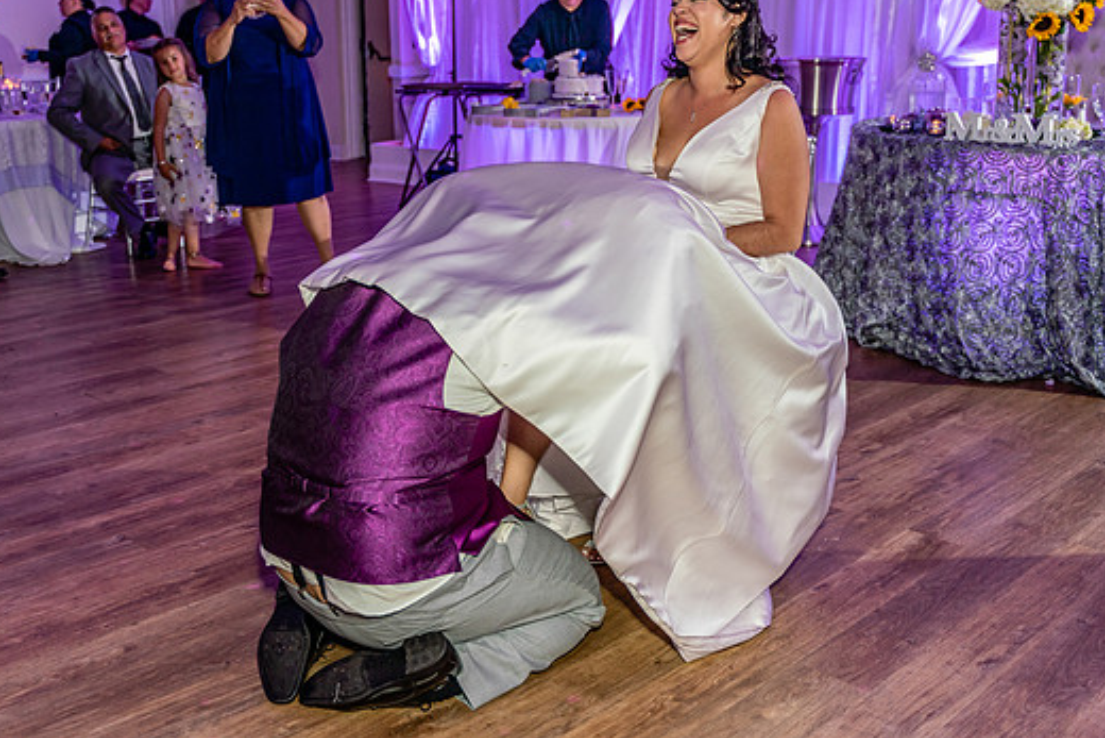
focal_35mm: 39
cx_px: 487
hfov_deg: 49.4
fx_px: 1197
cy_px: 310
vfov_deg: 34.2
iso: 500
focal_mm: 32
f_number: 2.8
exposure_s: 1/125
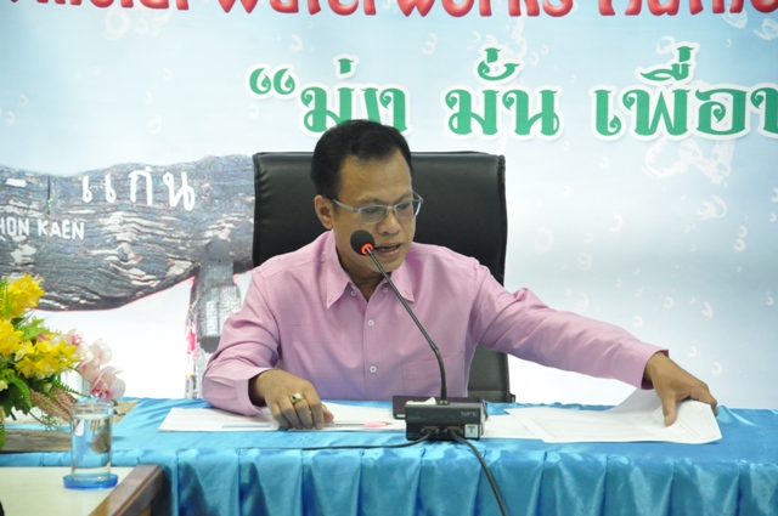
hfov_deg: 14.9
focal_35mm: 138
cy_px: 258
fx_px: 2979
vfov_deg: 9.9
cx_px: 389
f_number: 9
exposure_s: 1/80
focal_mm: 92
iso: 3200
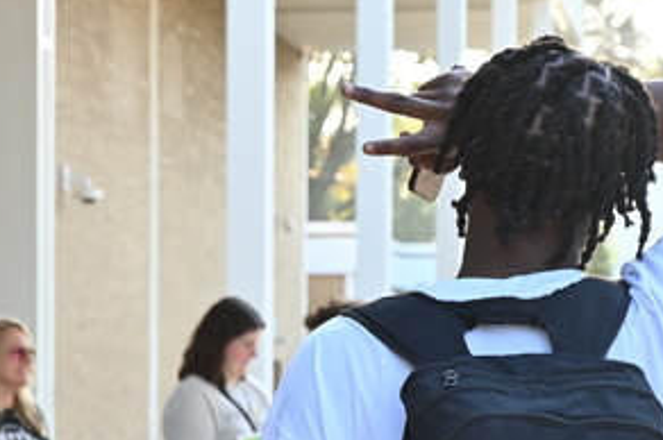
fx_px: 4194
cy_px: 491
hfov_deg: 8.8
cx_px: -291
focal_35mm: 228
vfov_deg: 6.0
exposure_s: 1/200
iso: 800
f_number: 7.1
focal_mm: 65
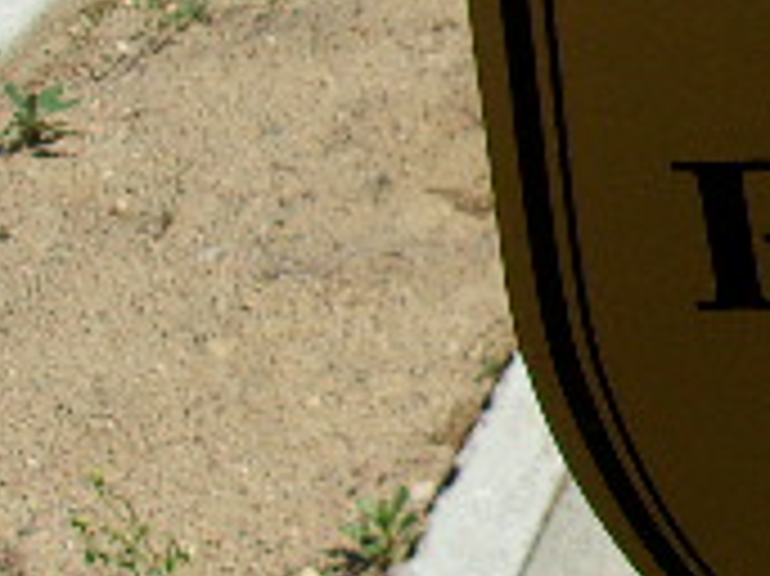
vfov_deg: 14.5
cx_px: 1400
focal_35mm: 101
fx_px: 2245
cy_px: 54
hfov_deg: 16.3
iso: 80
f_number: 10.4
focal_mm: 4.9
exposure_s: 1/140
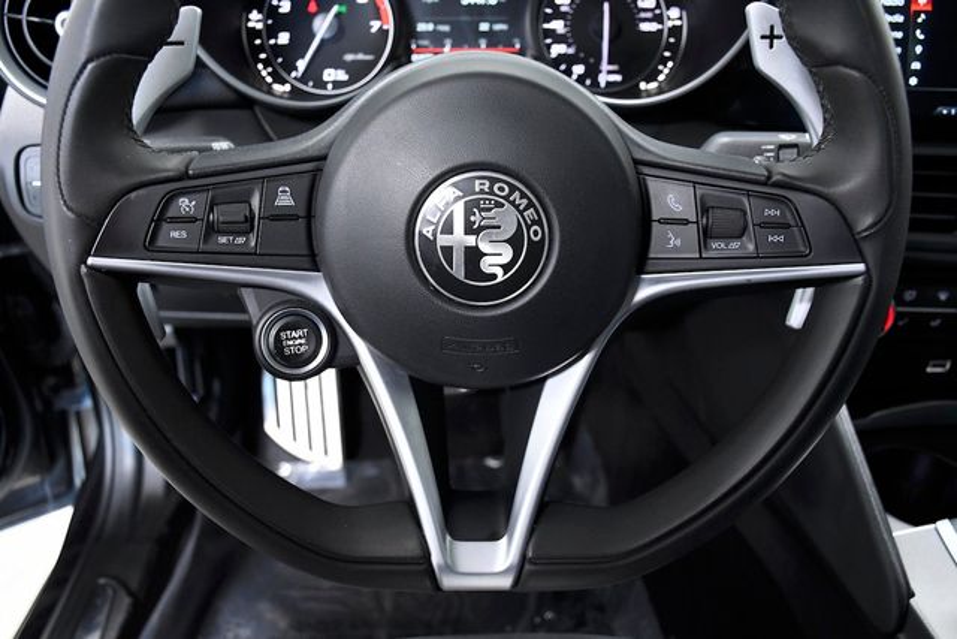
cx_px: 478
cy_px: 320
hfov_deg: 57.2
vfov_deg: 40.0
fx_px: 877
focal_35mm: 33
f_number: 4.5
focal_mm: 22
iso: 2500
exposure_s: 1/80
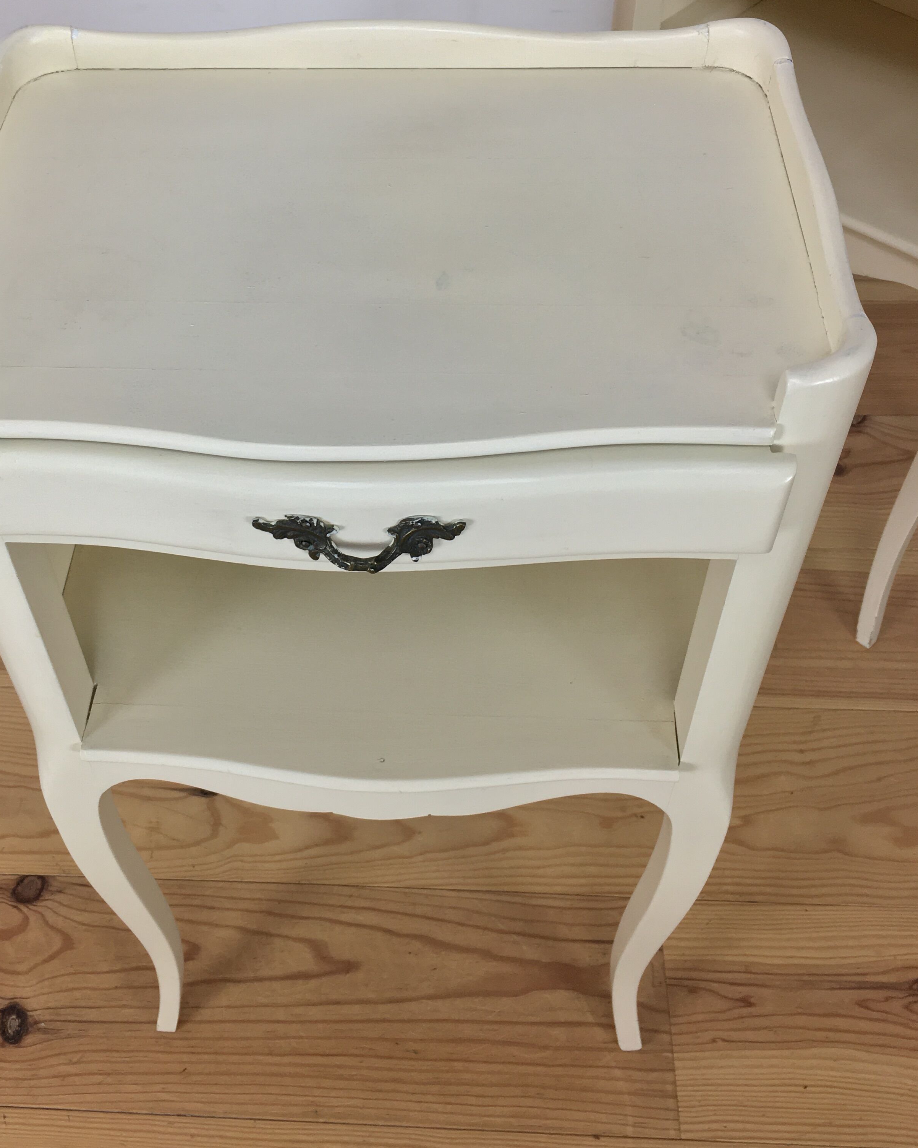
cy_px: 450
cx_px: 356
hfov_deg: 39.0
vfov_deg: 47.6
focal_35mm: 38
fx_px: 1290
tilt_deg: -49.0
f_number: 2.2
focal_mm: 4.15
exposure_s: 1/33
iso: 32
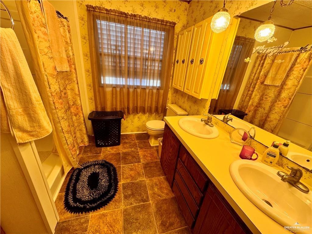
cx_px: 156
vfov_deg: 85.7
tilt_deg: -23.1
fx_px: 126
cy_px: 117
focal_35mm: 14
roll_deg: -5.7
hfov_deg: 102.1
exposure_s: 1/60
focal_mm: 2.22
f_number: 2.2
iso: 250
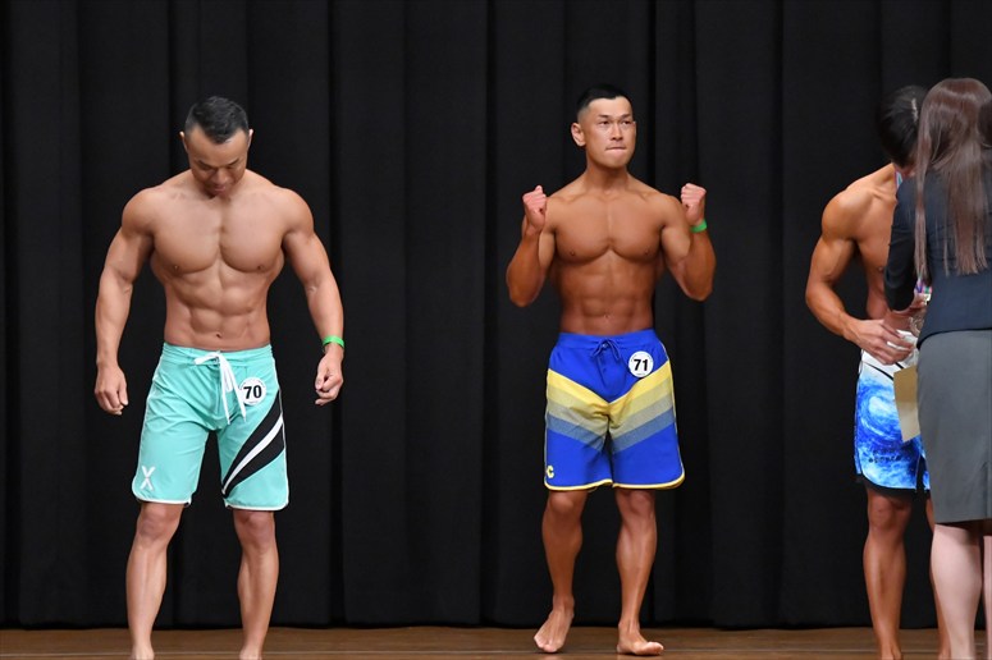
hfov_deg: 7.6
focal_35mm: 270
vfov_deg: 5.1
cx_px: 496
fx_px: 7436
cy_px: 330
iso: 8000
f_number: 5.6
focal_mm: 180
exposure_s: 1/400
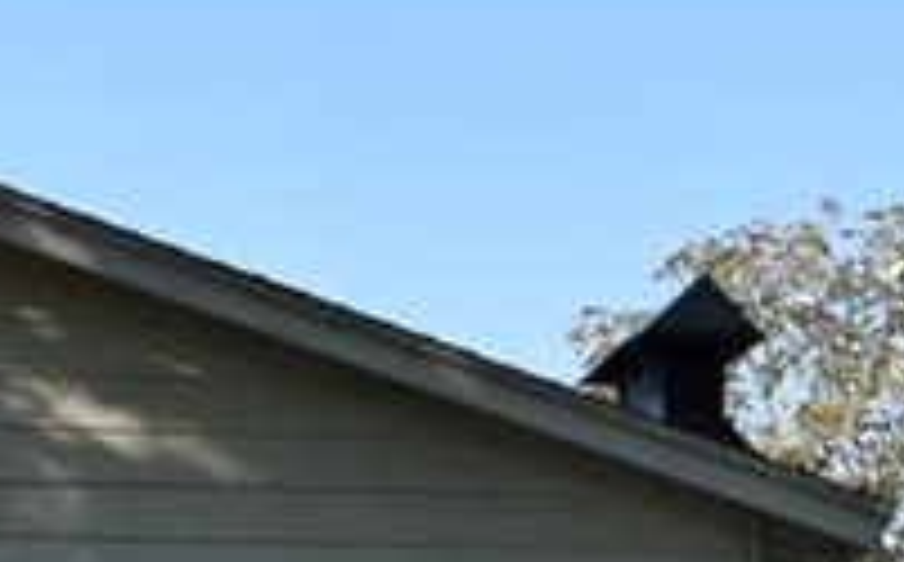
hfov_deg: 10.0
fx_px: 4994
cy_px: 1113
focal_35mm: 203
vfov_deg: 6.3
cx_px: -436
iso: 200
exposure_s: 1/400
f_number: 8
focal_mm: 26
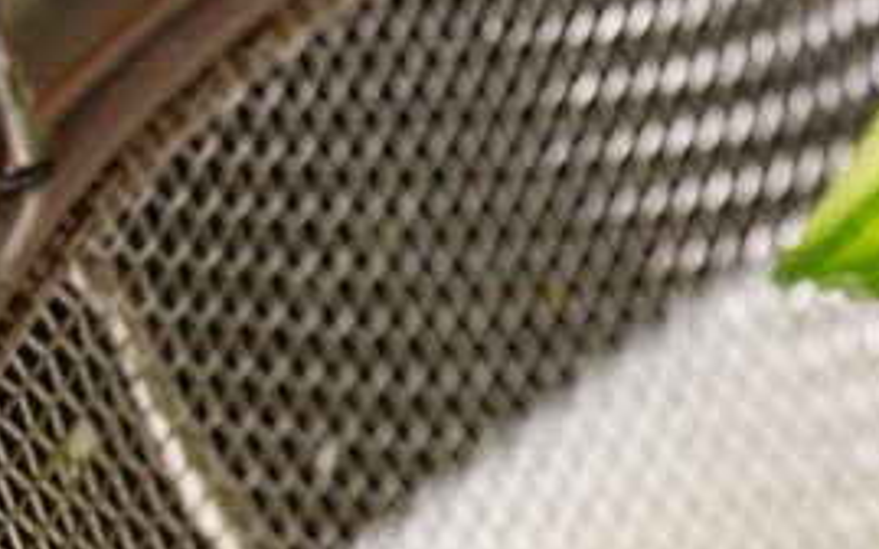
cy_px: 714
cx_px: 1085
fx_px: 5772
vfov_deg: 5.4
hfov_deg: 8.6
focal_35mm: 241
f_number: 8
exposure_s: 1/800
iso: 800
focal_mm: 53
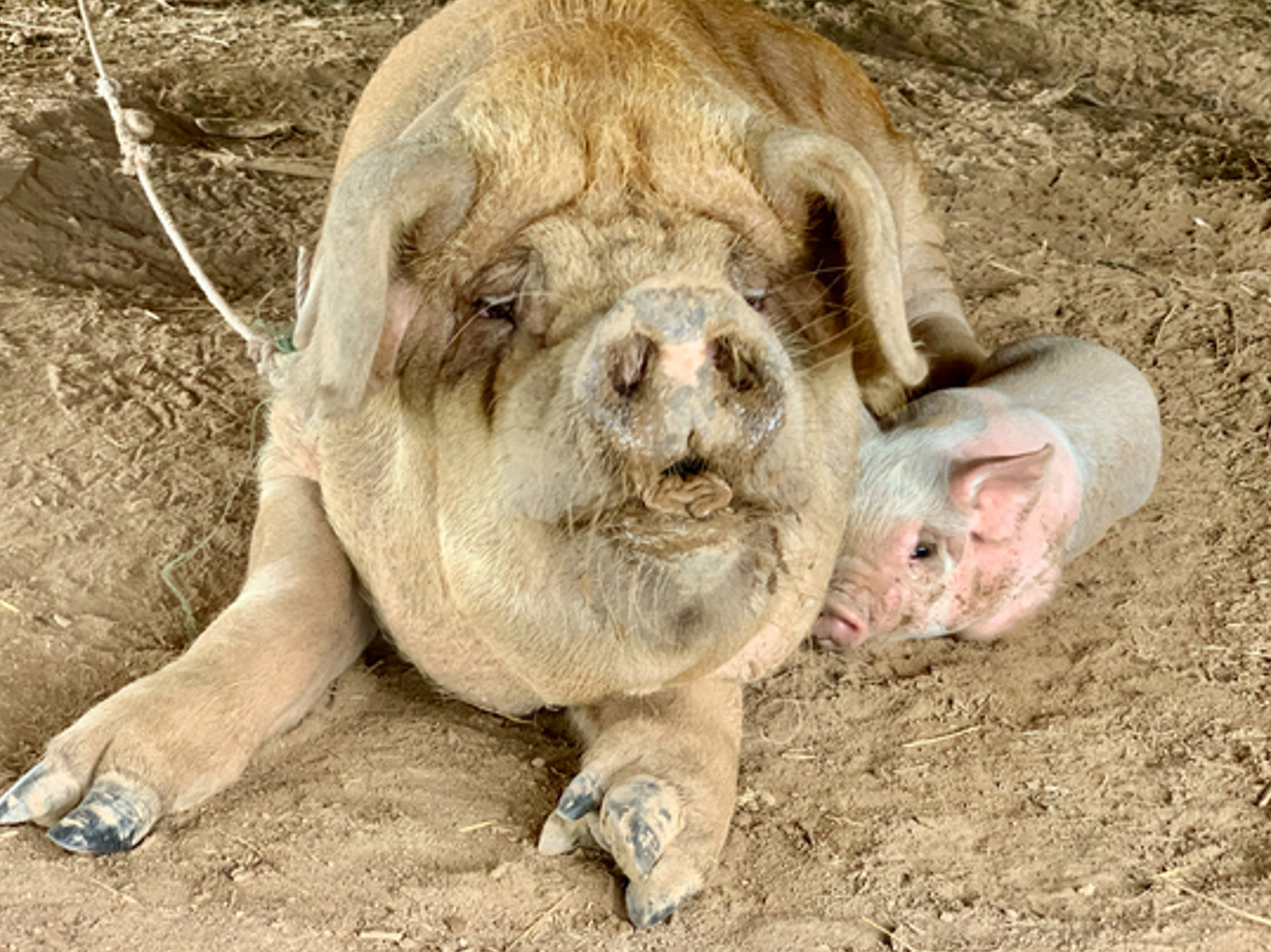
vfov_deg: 25.2
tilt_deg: -17.9
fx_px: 2129
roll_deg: -3.8
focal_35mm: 58
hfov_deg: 33.2
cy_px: 432
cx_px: 628
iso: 80
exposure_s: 1/122
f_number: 2.4
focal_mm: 6
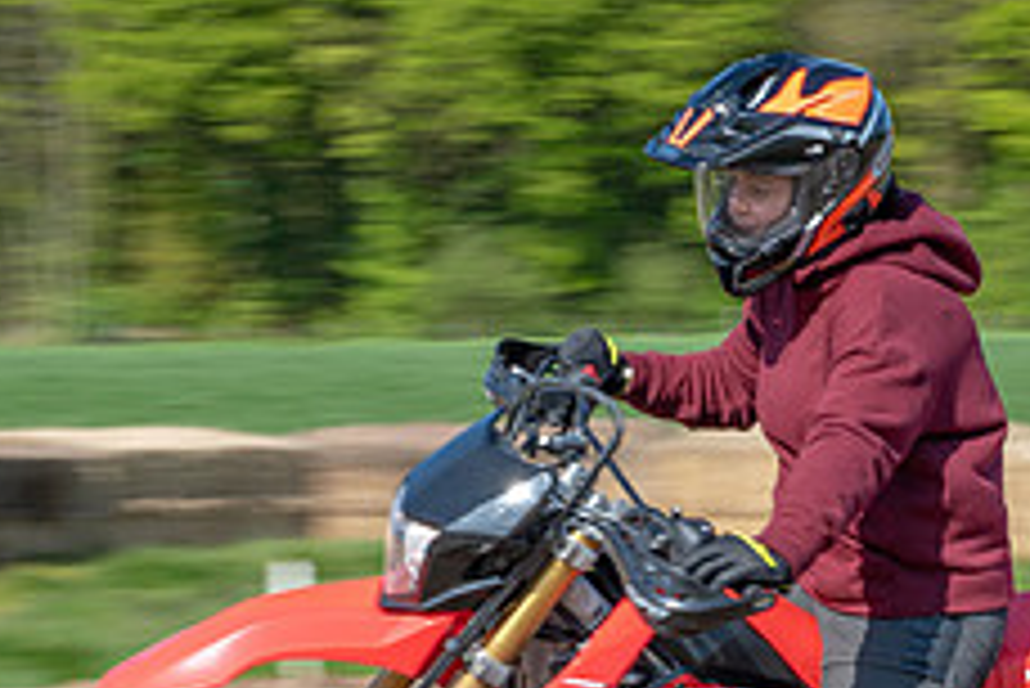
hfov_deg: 10.3
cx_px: 680
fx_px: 5697
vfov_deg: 6.9
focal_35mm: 199
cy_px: 757
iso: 100
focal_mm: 70
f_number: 8
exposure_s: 1/160
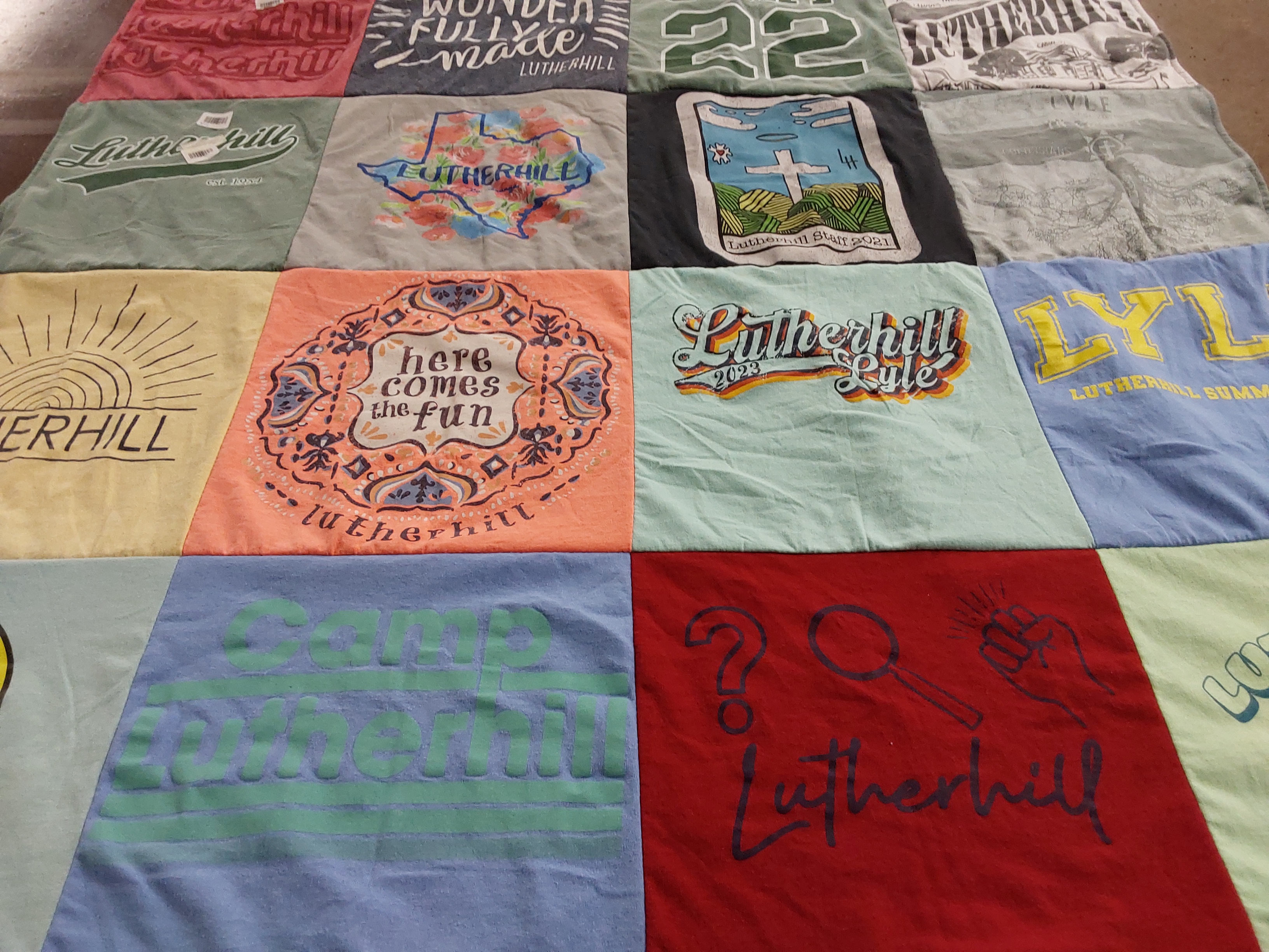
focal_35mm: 28
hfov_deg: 63.4
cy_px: 476
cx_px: 634
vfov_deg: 49.7
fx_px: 1026
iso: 100
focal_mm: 2.91
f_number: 1.9
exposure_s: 1/60
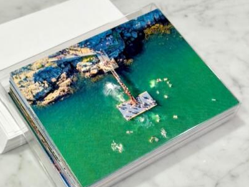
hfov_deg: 32.0
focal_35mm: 60
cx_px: 95
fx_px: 432
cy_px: 101
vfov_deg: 24.4
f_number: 1.78
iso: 125
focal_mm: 6.76
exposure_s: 1/60
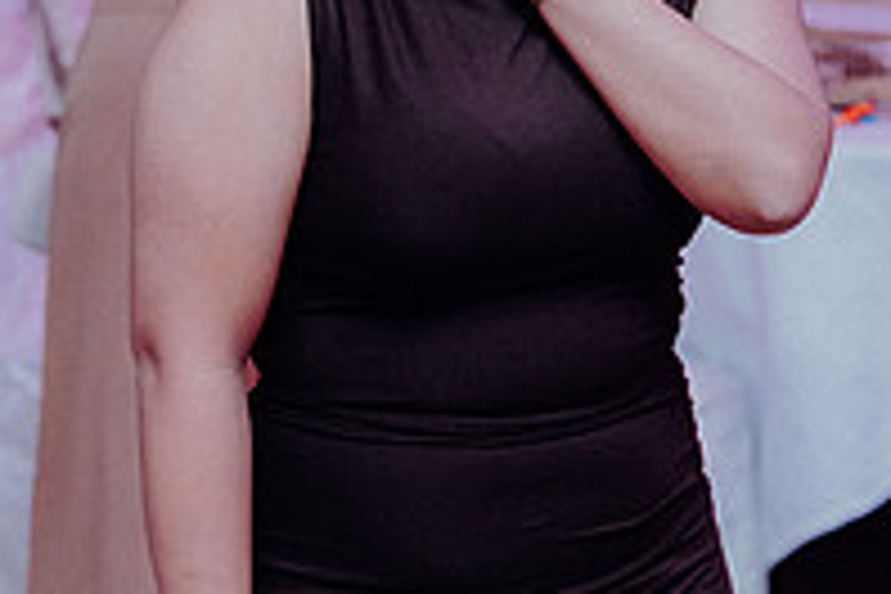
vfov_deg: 6.7
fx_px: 5073
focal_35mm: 205
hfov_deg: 10.0
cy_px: 142
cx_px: 603
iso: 3200
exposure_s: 1/160
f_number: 3.5
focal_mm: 70
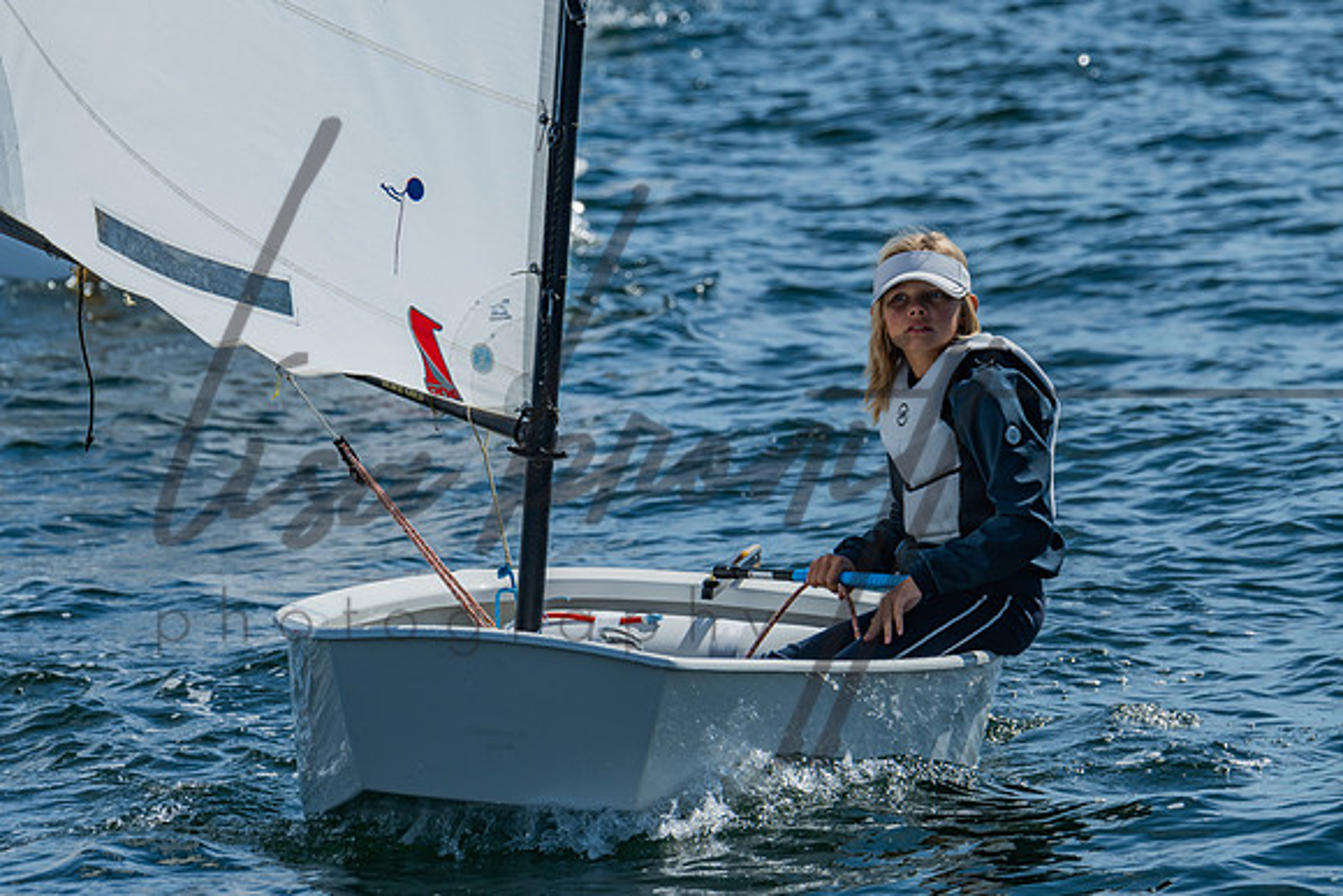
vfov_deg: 3.3
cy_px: 340
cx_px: 748
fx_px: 15582
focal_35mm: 418
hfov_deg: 4.9
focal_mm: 290
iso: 100
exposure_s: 1/500
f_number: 8
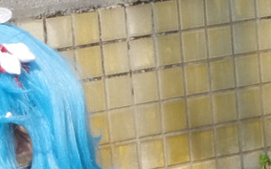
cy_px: 418
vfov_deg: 4.1
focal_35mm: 316
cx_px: -36
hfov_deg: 6.6
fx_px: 2334
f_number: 5.6
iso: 2000
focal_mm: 50
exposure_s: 1/80
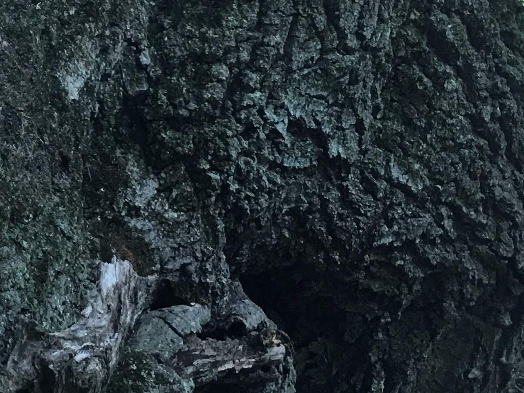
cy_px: -11
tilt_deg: +3.0
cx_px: -86
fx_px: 1529
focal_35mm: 101
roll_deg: +2.6
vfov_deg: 14.4
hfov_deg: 18.5
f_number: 2.2
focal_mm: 4.15
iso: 25
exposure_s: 1/30
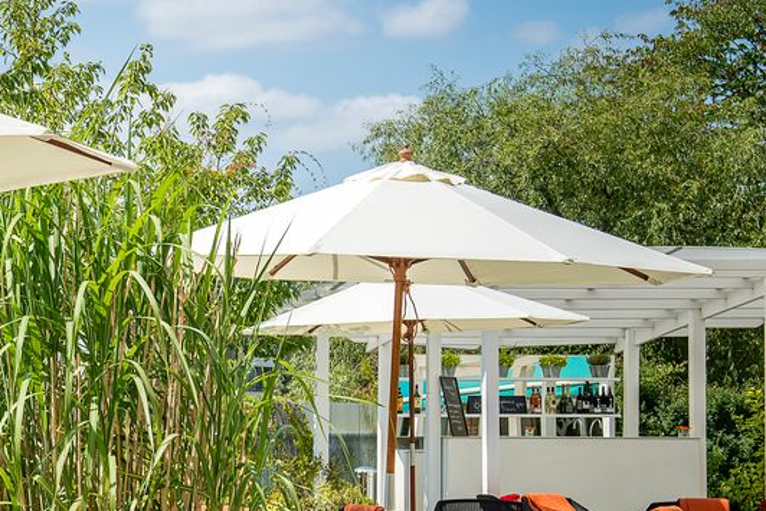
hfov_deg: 16.1
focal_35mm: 122
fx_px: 2596
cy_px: 464
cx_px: -156
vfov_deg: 11.2
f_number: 8
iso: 100
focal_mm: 44
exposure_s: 1/250
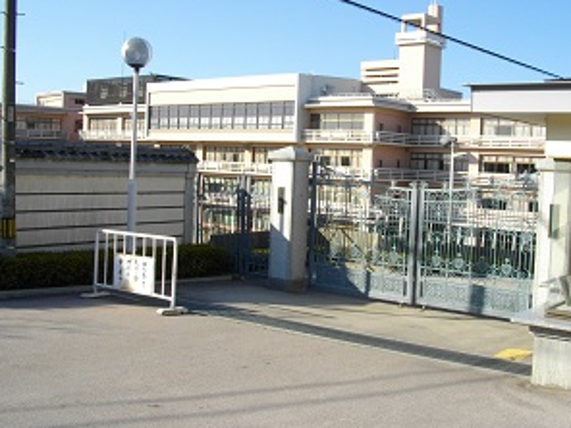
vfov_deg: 34.3
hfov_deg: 44.7
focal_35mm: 42
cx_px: 319
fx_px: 693
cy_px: 183
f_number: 5.5
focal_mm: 5.7
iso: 100
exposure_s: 1/250
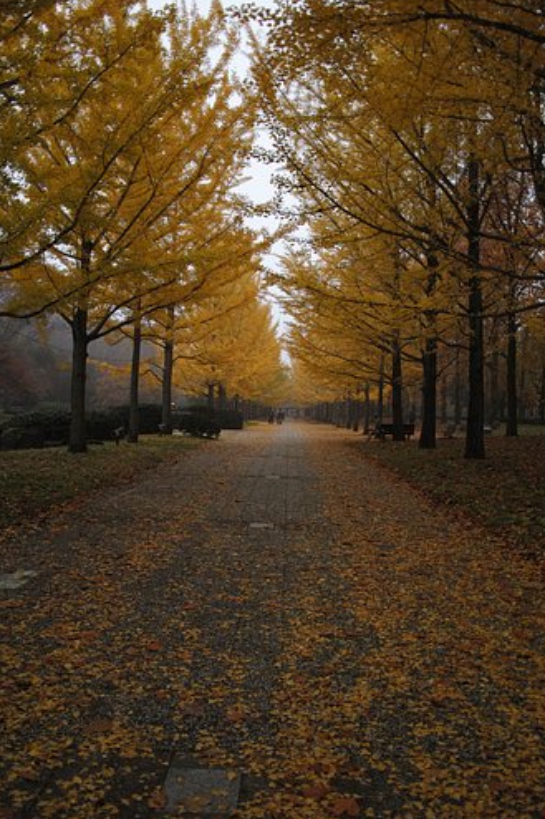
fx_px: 659
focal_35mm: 29
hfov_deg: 44.9
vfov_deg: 63.7
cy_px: 411
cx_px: 281
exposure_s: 1/160
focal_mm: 19
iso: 100
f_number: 2.8
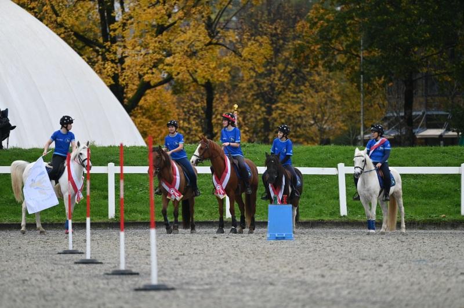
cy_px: 154
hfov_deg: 5.2
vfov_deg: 3.4
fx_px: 5151
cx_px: 232
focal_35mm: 400
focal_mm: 400
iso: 1800
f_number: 5.6
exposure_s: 1/800
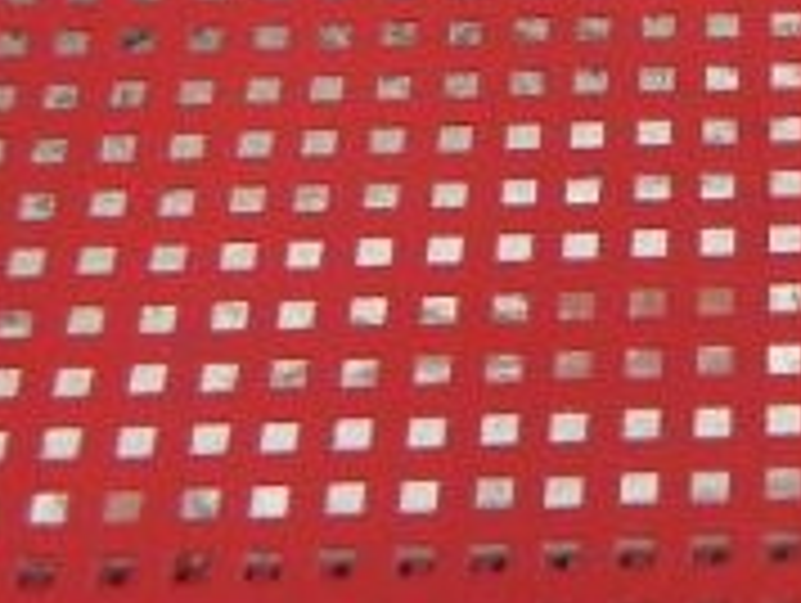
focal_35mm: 104
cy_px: 220
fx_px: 2410
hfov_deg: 17.6
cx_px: 1076
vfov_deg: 14.2
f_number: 2.8
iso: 213
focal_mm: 5.2
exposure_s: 1/30
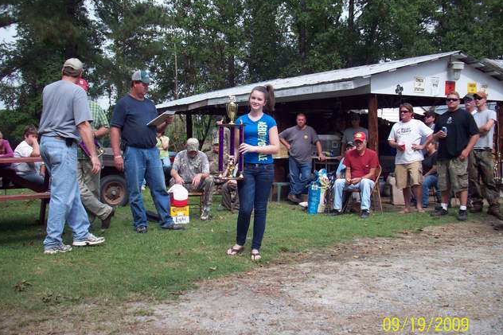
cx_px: 251
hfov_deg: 49.6
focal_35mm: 39
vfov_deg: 34.2
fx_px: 545
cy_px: 169
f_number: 5.6
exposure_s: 1/207
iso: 80
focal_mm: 6.2
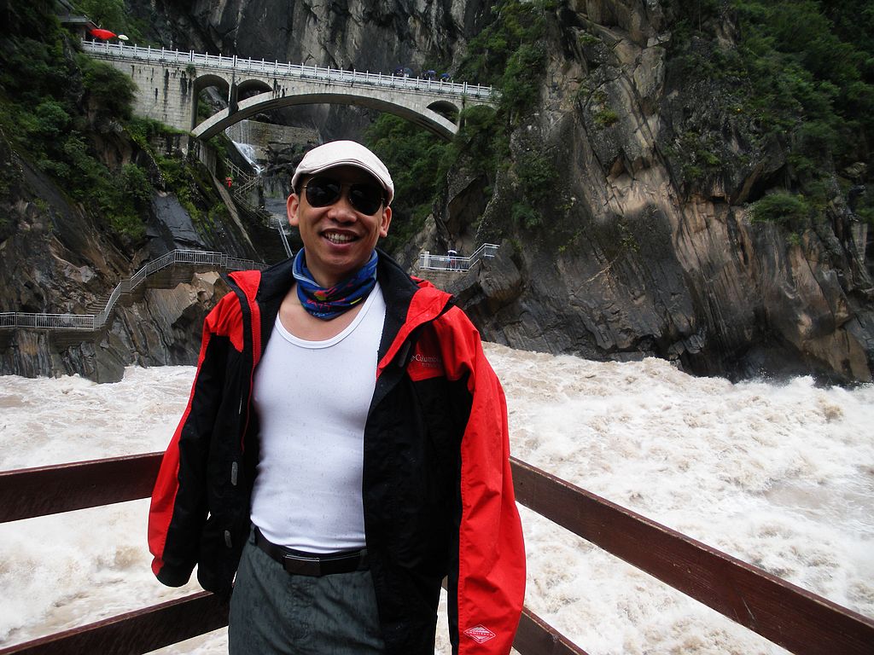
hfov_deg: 51.4
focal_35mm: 36
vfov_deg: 39.7
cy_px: 328
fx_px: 909
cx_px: 437
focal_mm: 6.3
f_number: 3.5
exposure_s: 1/120
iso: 64
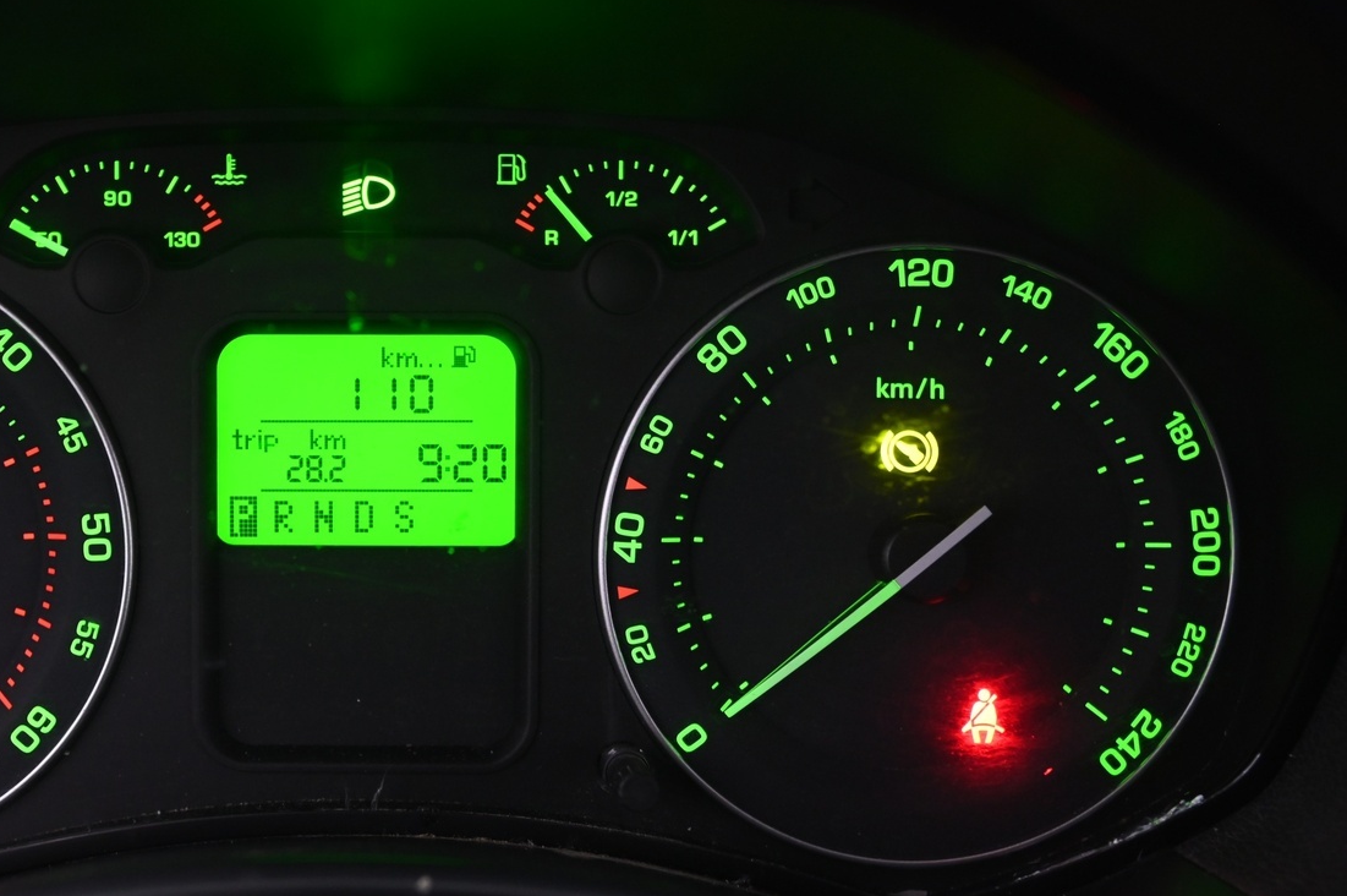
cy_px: 491
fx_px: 2206
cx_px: 371
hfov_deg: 33.4
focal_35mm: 59
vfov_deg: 22.9
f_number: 4
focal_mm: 40
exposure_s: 1/13
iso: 2000
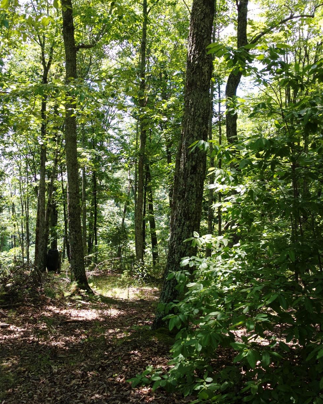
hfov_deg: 38.2
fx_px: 466
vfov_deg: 46.8
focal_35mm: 39
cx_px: 148
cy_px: 198
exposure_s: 1/15
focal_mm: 4.5
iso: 170
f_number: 2.8
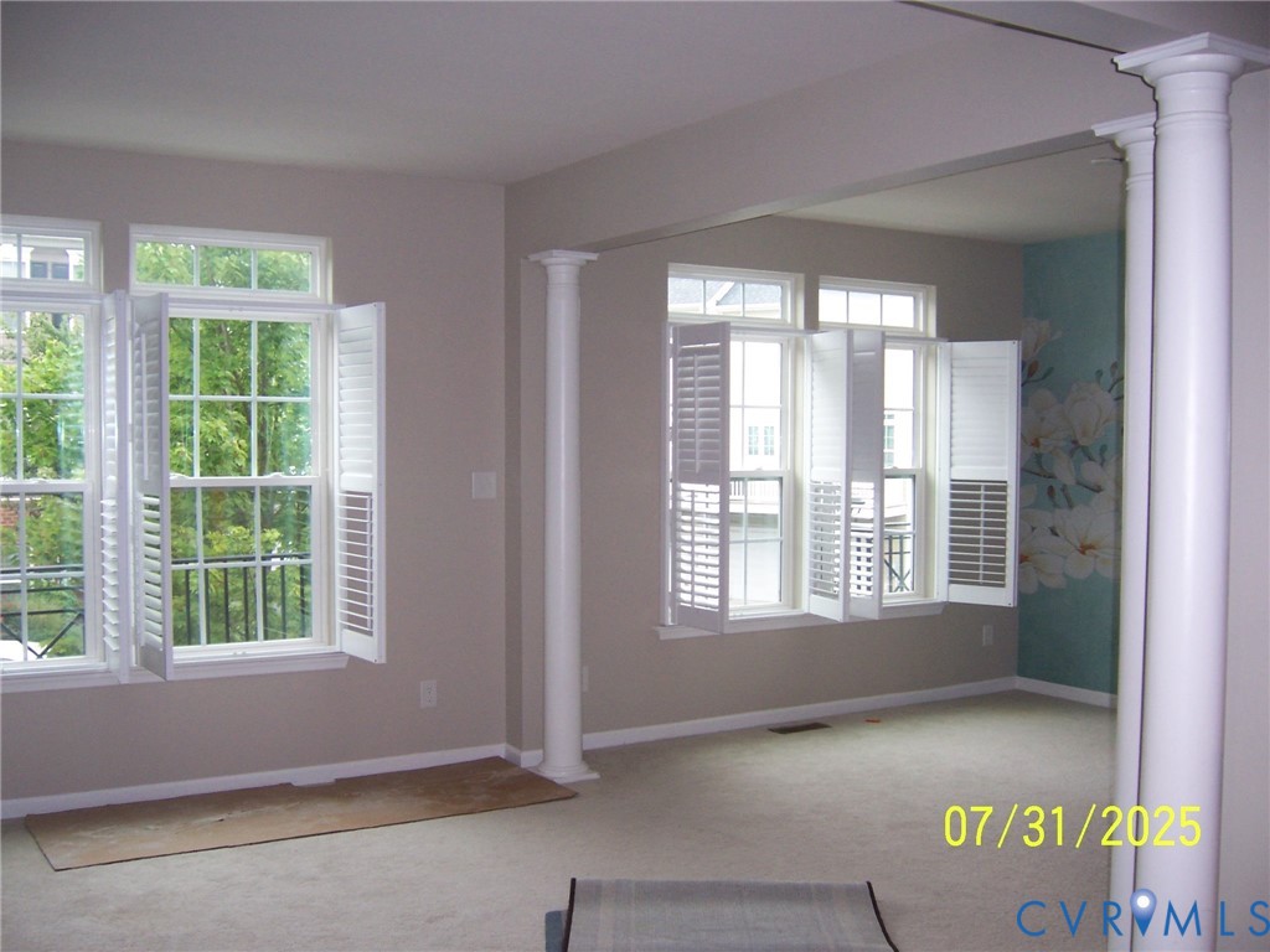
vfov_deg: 39.7
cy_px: 476
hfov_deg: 51.4
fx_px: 1321
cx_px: 635
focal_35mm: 36
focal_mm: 6.2
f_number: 2.8
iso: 125
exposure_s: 1/60
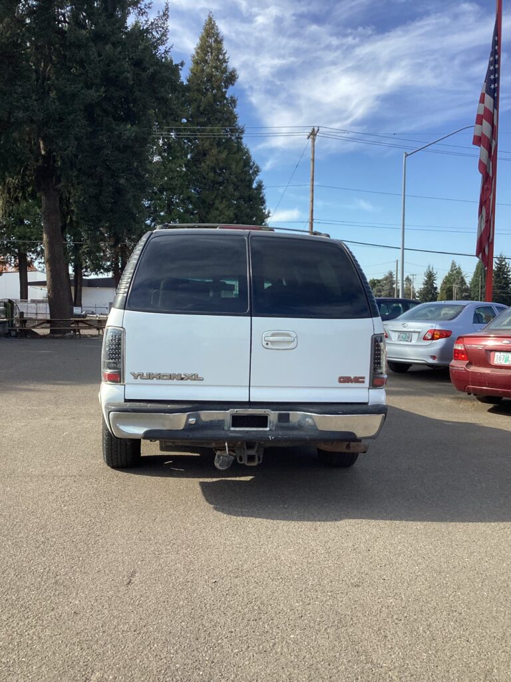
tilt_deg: -5.0
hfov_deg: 45.4
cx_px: 256
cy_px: 341
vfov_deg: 58.4
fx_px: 610
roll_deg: +0.8
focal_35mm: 31
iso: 25
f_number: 2.4
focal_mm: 3.3
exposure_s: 1/741
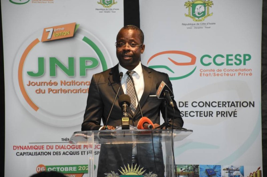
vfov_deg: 8.2
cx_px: 134
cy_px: 88
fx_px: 1245
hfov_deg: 12.2
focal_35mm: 168
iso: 4000
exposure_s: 1/60
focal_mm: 112
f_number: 5.6
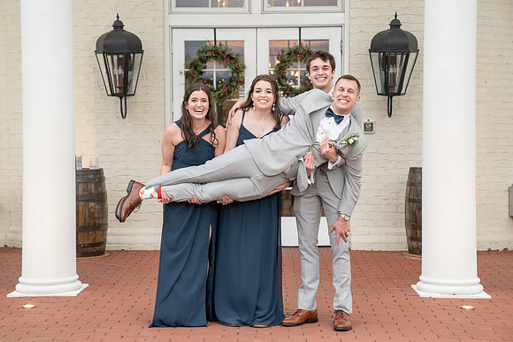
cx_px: 246
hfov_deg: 27.4
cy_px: 176
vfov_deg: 18.5
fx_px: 1053
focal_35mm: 74
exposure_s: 1/200
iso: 2000
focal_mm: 70
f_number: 4
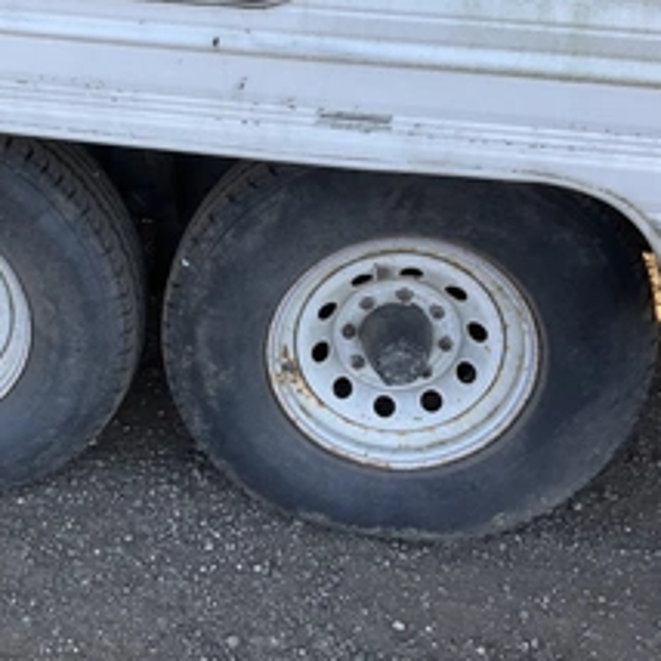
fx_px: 1037
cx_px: 182
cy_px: 266
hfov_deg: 34.7
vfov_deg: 35.2
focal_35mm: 48
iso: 20
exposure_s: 1/216
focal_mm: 3
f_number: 1.8
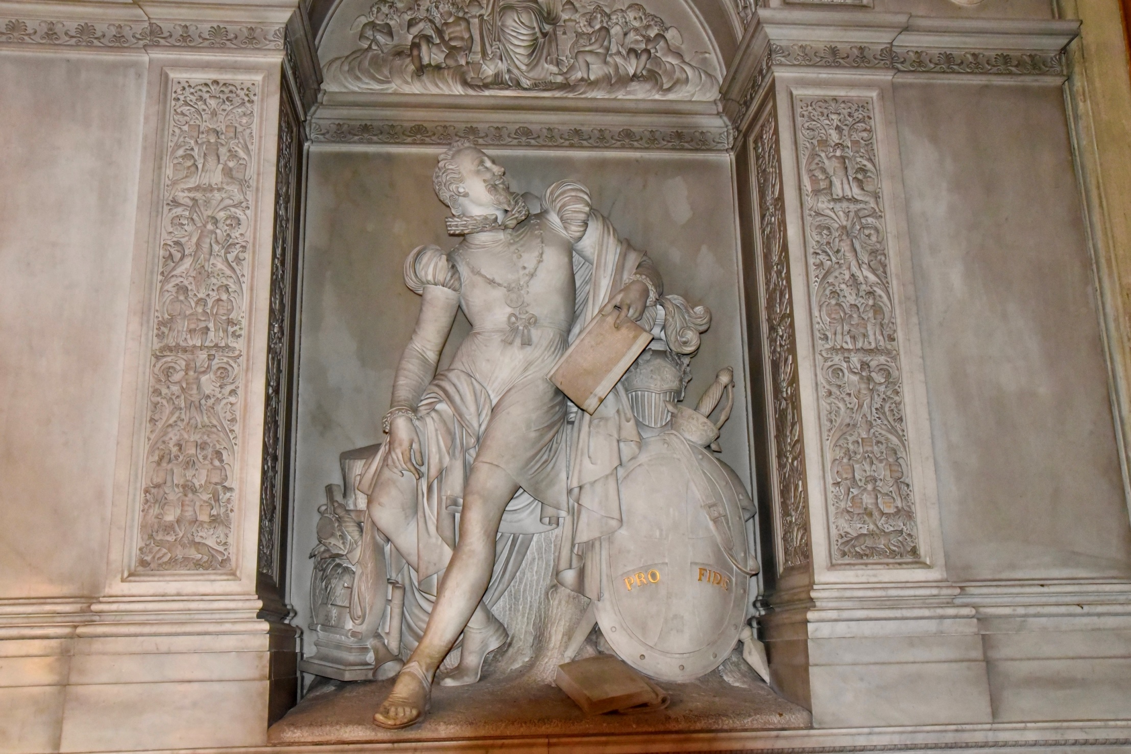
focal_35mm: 32
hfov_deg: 58.7
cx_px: 566
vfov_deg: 41.1
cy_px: 377
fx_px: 1006
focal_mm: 32
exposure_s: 1/125
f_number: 8
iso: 6400
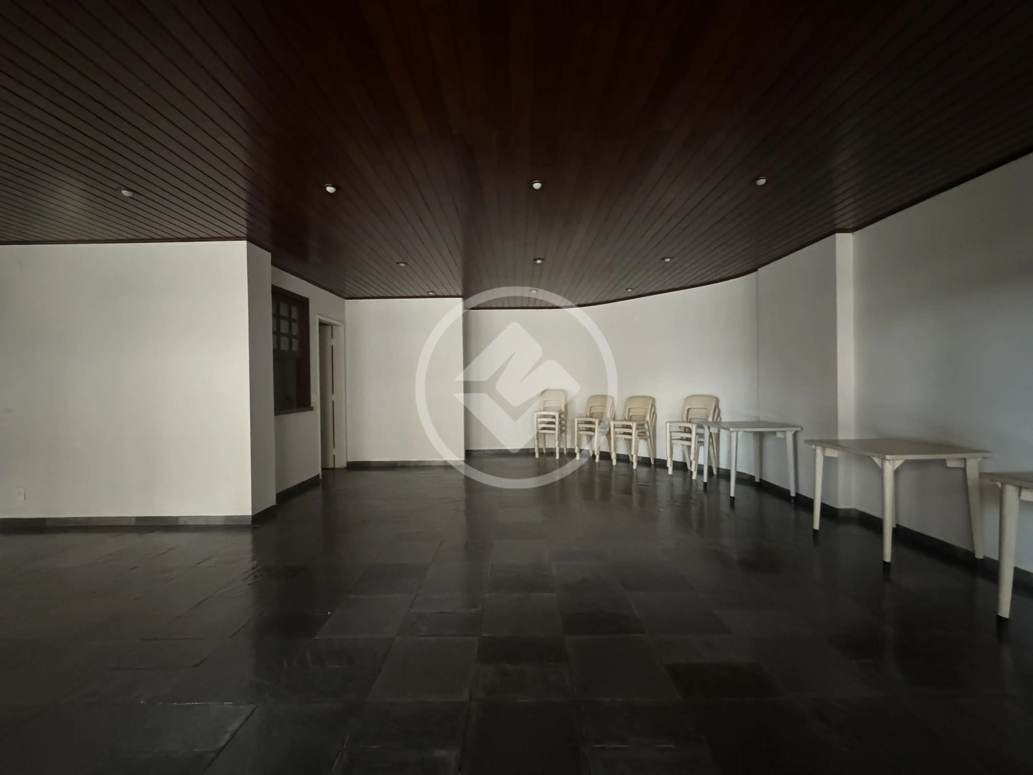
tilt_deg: -0.2
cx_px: 516
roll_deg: +1.1
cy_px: 388
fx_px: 418
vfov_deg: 85.7
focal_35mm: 14
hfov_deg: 102.1
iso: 1600
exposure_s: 1/40
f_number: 2.2
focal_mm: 2.22
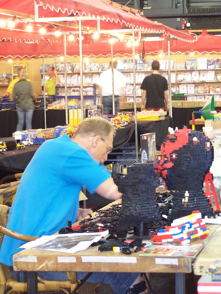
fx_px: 996
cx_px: 110
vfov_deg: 16.8
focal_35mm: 117
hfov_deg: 12.7
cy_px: 147
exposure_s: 1/3
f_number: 3.2
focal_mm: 19.4
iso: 140
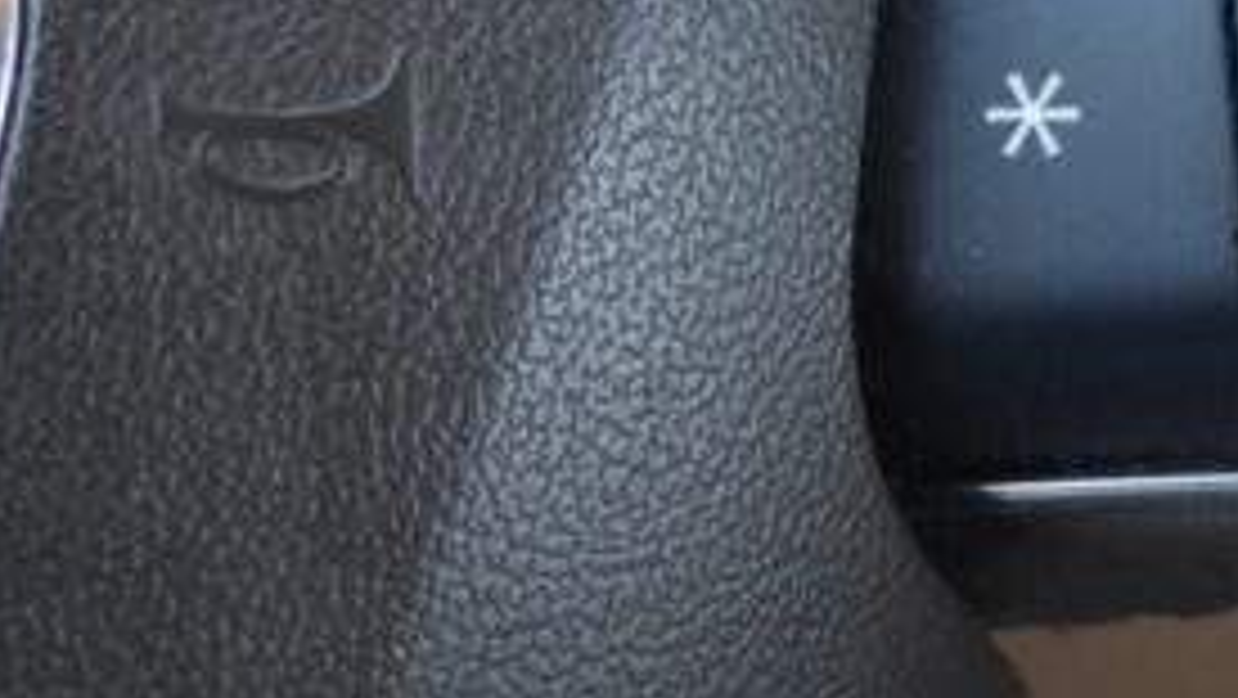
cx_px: 1558
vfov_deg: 8.6
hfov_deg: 14.6
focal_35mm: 141
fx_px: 4631
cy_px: 36
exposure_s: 1/30
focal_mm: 9
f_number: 3.2
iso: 250
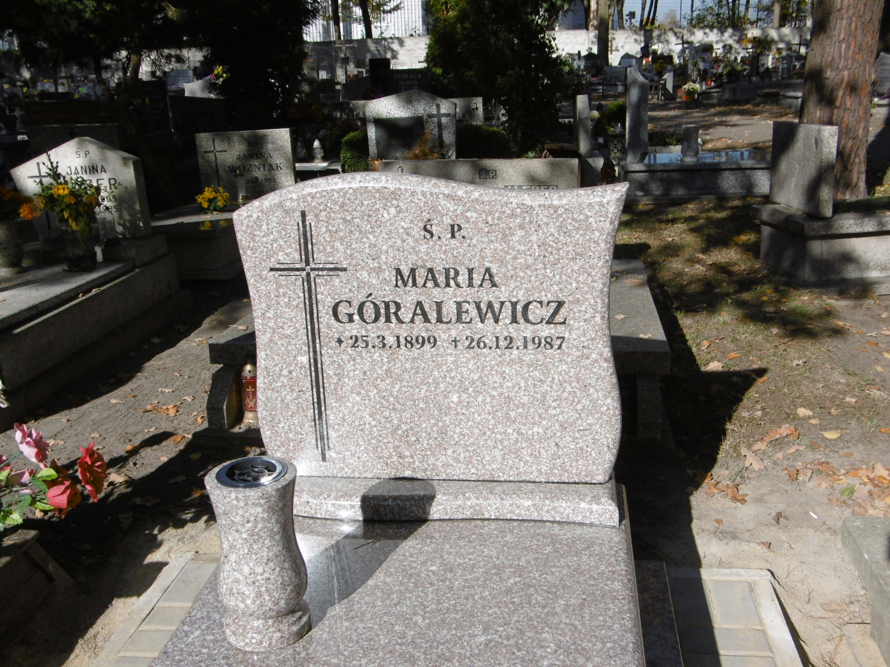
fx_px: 977
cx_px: 445
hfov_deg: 49.0
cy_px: 334
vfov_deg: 37.7
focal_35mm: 38
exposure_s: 1/800
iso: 100
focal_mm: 6.8
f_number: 3.7
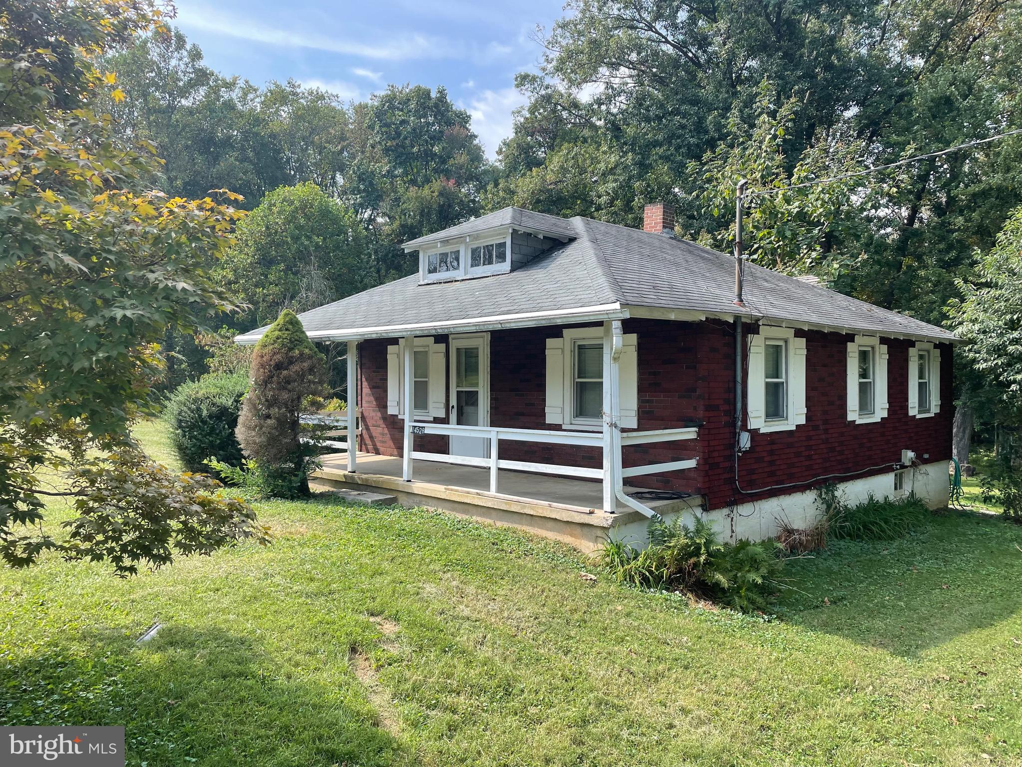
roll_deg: -1.9
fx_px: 768
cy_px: 384
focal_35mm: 26
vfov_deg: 53.1
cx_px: 511
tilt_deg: +1.6
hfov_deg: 67.3
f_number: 1.6
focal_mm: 4.2
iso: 32
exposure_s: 1/910
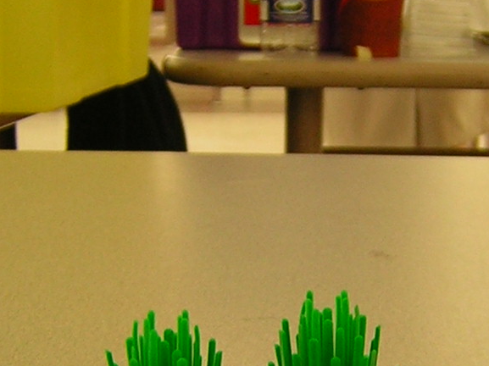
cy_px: 310
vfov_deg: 13.2
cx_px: 402
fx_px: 1567
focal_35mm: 111
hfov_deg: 17.6
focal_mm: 5.2
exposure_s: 1/5.8
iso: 50
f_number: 2.7
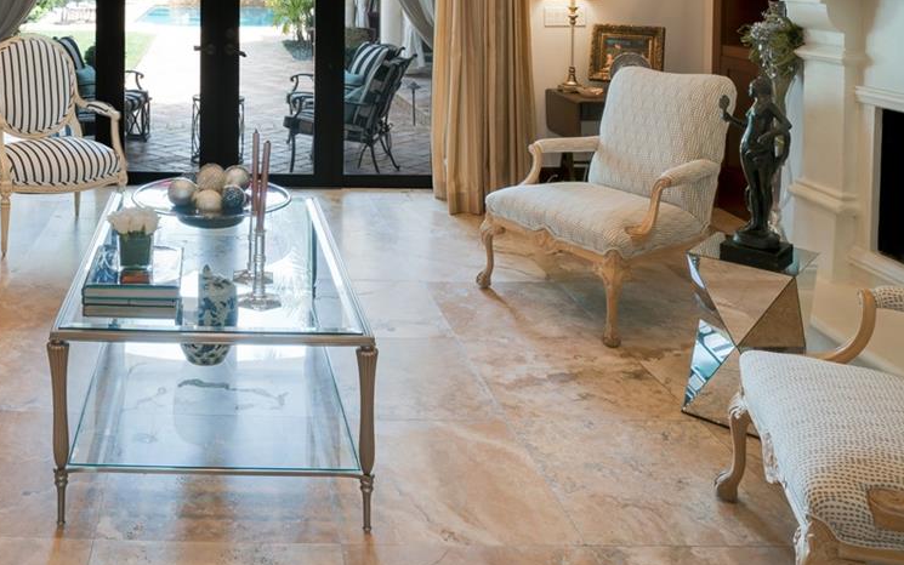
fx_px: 862
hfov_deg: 52.6
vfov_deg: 32.5
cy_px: -35
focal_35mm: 35
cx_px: 215
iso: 100
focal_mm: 16
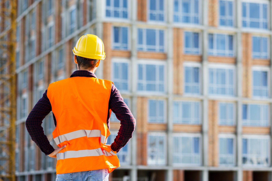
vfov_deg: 16.1
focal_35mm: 85
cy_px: 90
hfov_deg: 23.9
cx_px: 136
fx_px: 642
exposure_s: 1/640
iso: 250
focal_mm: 85
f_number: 3.2
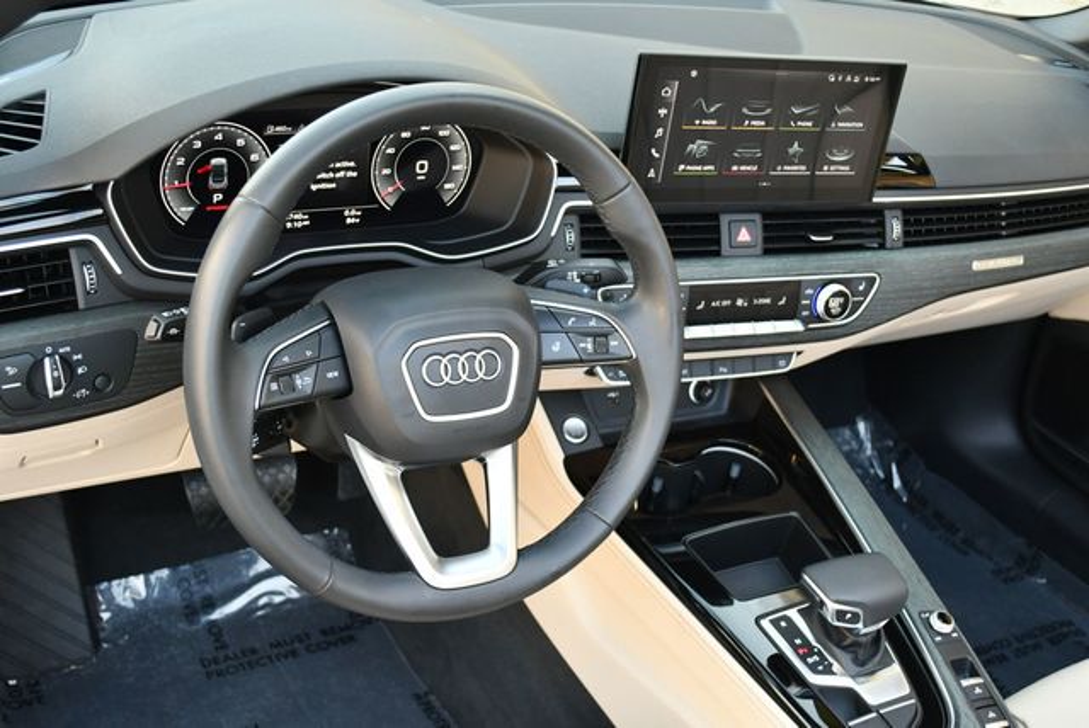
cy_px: 364
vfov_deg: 30.6
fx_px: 1332
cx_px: 544
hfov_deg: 44.5
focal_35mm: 44
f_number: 4
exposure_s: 1/250
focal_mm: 22
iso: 800
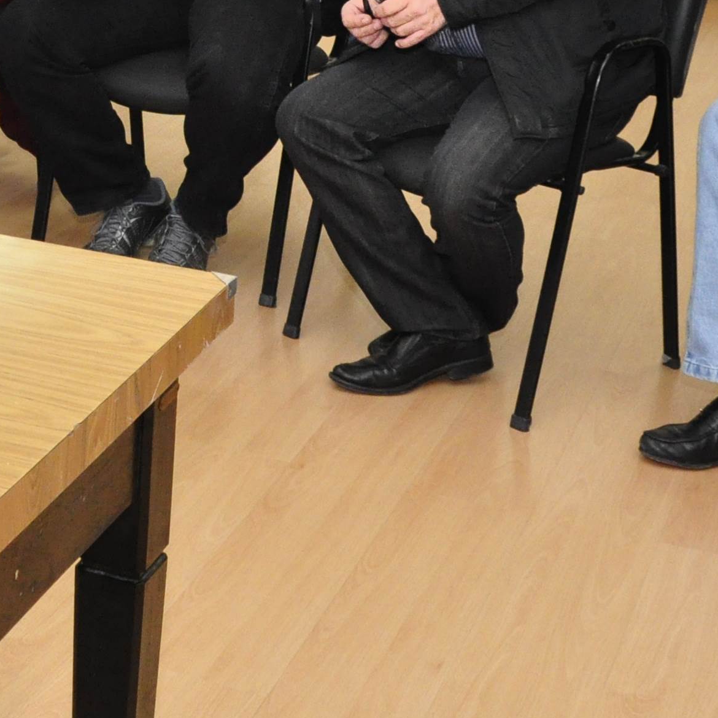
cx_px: -44
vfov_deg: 19.7
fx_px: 1971
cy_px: -74
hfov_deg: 19.9
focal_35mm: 84
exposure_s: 1/80
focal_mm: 18
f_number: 5.6
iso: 1600
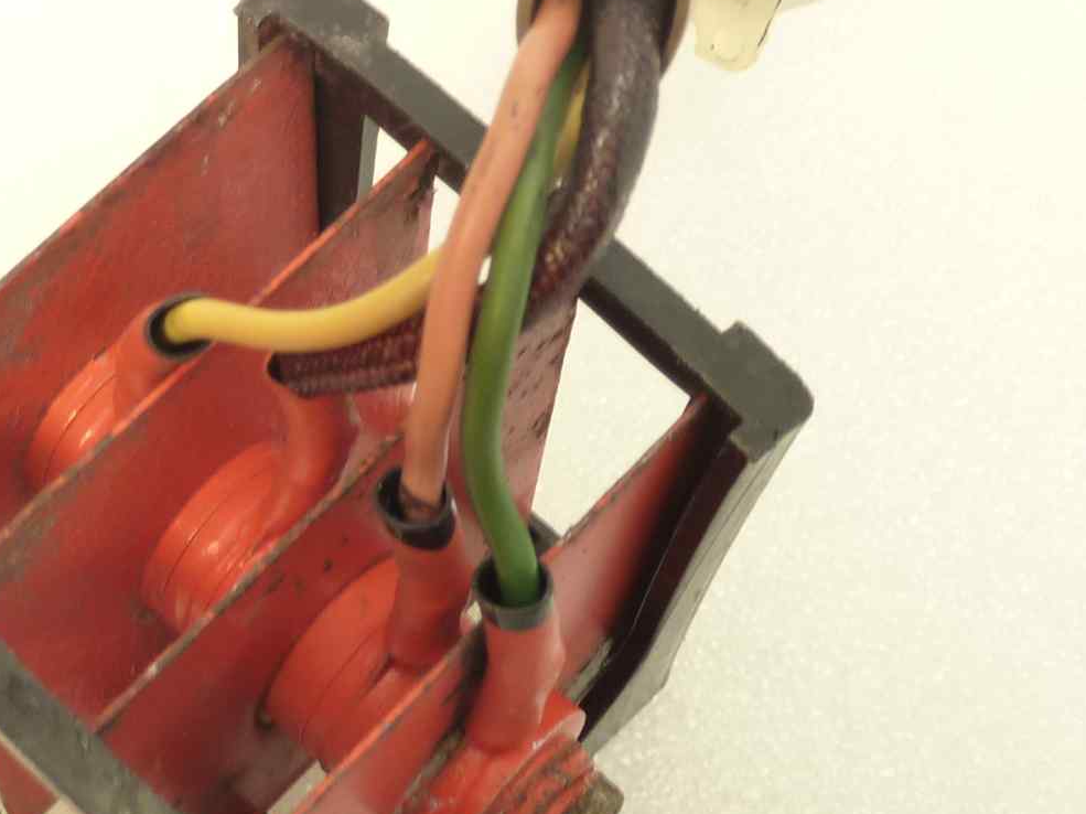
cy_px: 653
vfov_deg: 22.3
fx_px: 2038
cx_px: 307
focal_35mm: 65
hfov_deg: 29.5
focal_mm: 4.1
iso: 125
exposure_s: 1/20
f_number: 3.3
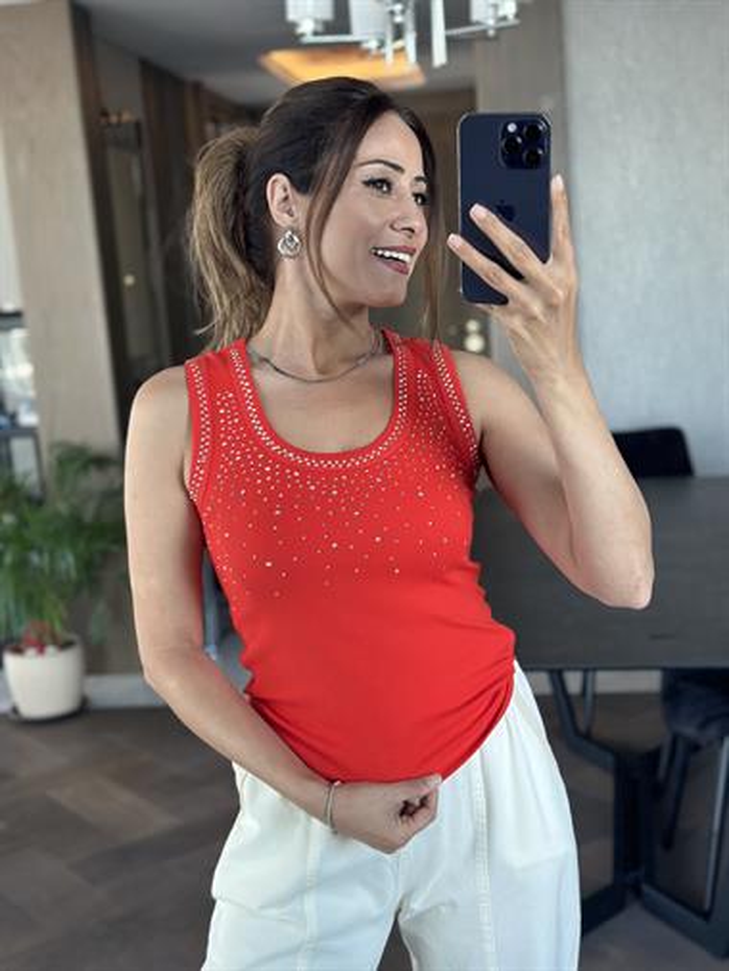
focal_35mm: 48
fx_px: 1347
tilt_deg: -16.6
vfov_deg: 39.6
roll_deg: +5.0
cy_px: 486
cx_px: 364
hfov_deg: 30.3
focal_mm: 6.86
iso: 160
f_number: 1.78
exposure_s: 1/60
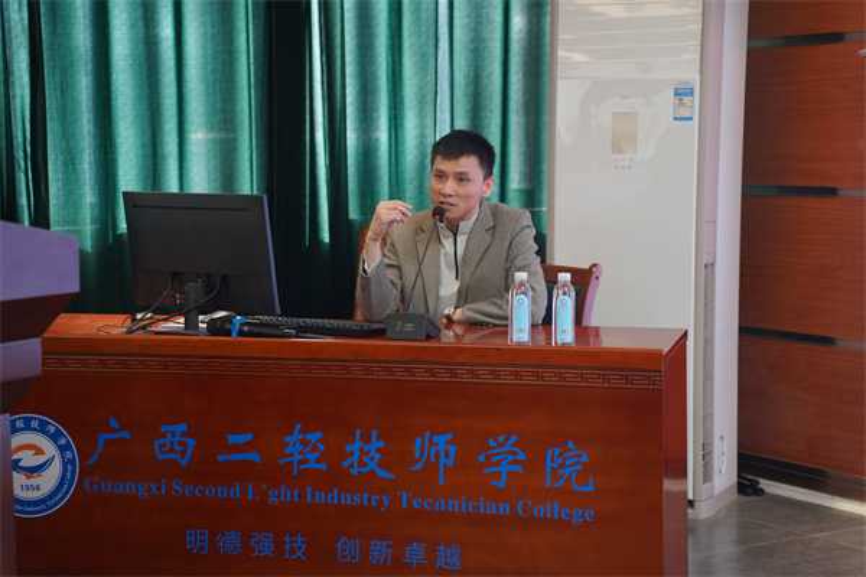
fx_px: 1804
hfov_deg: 27.0
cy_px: 288
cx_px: 433
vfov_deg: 18.2
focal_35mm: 75
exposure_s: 1/160
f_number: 3.2
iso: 1250
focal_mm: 75
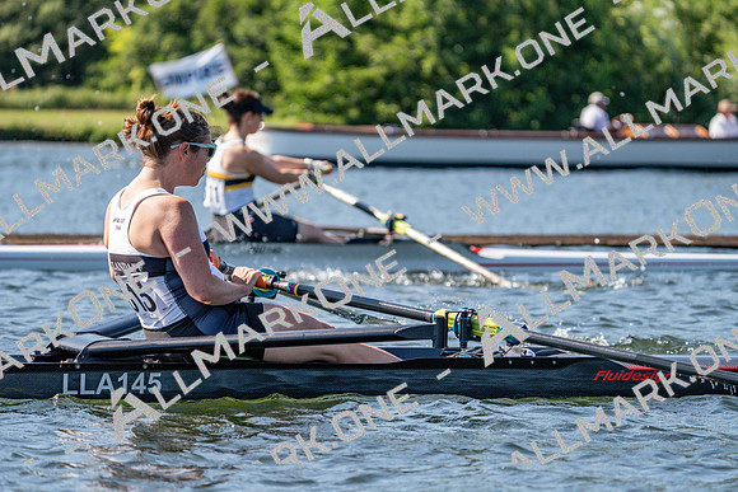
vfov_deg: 6.9
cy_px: 246
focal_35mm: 200
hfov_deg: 10.3
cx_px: 369
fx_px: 4101
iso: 400
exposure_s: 1/1600
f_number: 5.6
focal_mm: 200
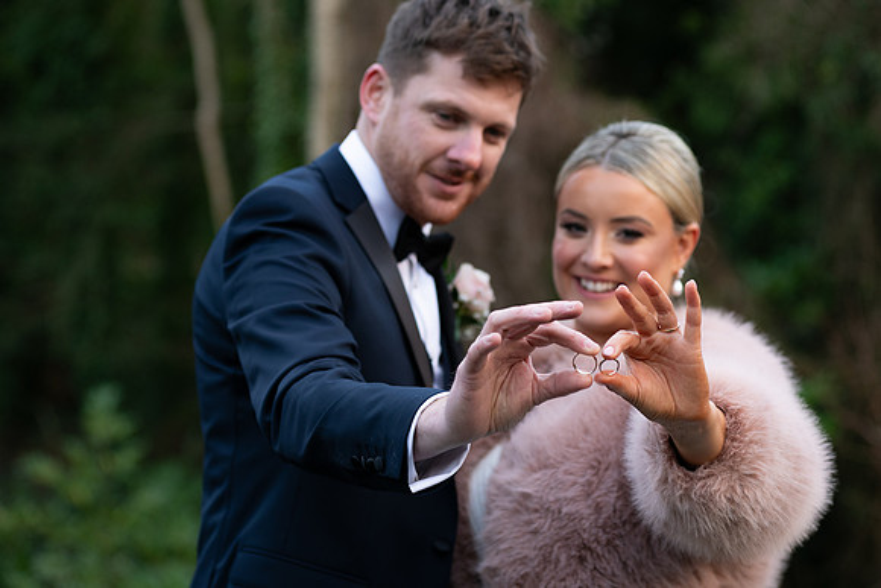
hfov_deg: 22.1
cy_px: 294
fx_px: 2252
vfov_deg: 14.9
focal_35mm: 92
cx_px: 440
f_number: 3.5
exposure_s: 1/160
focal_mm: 92
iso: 200
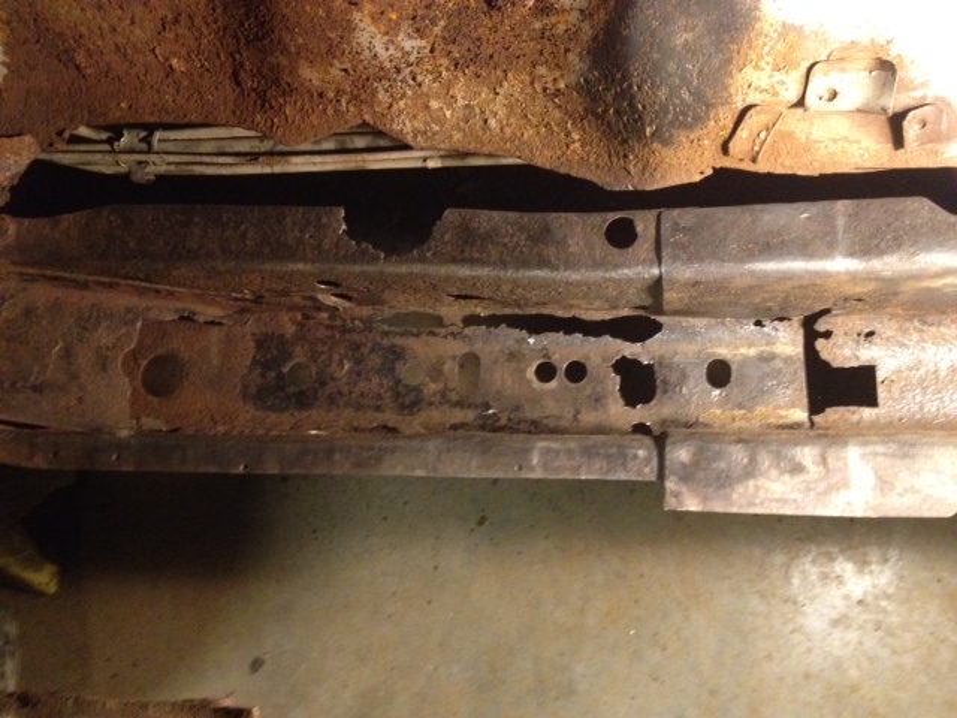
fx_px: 968
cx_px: 478
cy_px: 359
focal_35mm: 35
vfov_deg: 40.7
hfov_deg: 52.6
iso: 640
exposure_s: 1/15
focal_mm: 4.28
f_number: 2.4
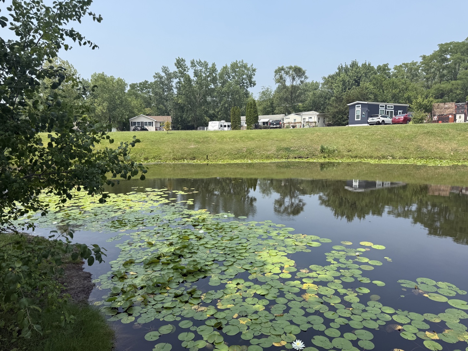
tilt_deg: -7.5
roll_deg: +1.0
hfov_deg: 71.6
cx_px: 234
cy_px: 176
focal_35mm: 24
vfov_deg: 56.8
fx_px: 324
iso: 80
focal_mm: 6.76
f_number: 1.78
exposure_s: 1/2907
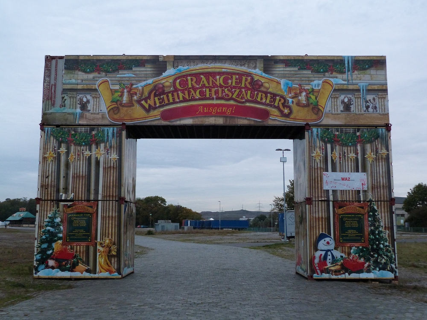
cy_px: 160
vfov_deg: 38.7
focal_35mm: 37
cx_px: 214
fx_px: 456
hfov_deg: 50.1
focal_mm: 6.5
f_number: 3.1
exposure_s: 1/50
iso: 400
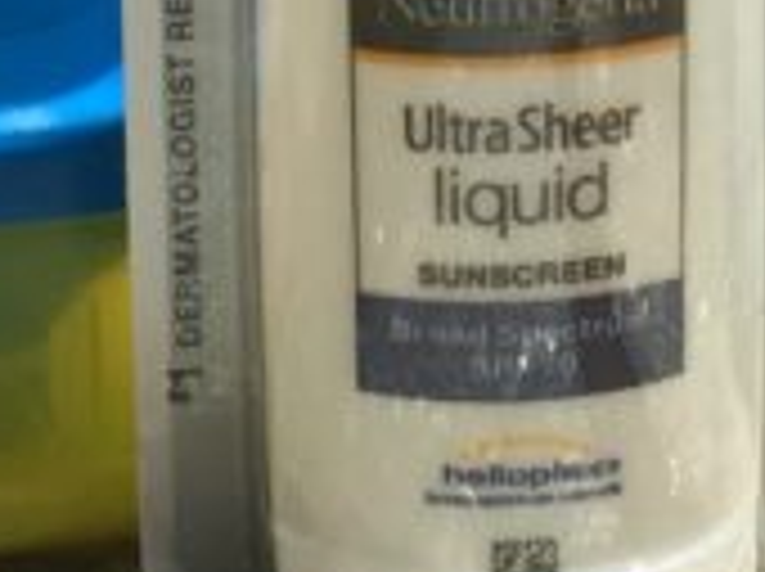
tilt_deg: -8.1
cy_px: -586
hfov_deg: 11.3
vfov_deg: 8.1
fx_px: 3862
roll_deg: -1.6
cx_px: 554
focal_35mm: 175
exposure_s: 1/1883
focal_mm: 4.15
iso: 32
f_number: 2.2
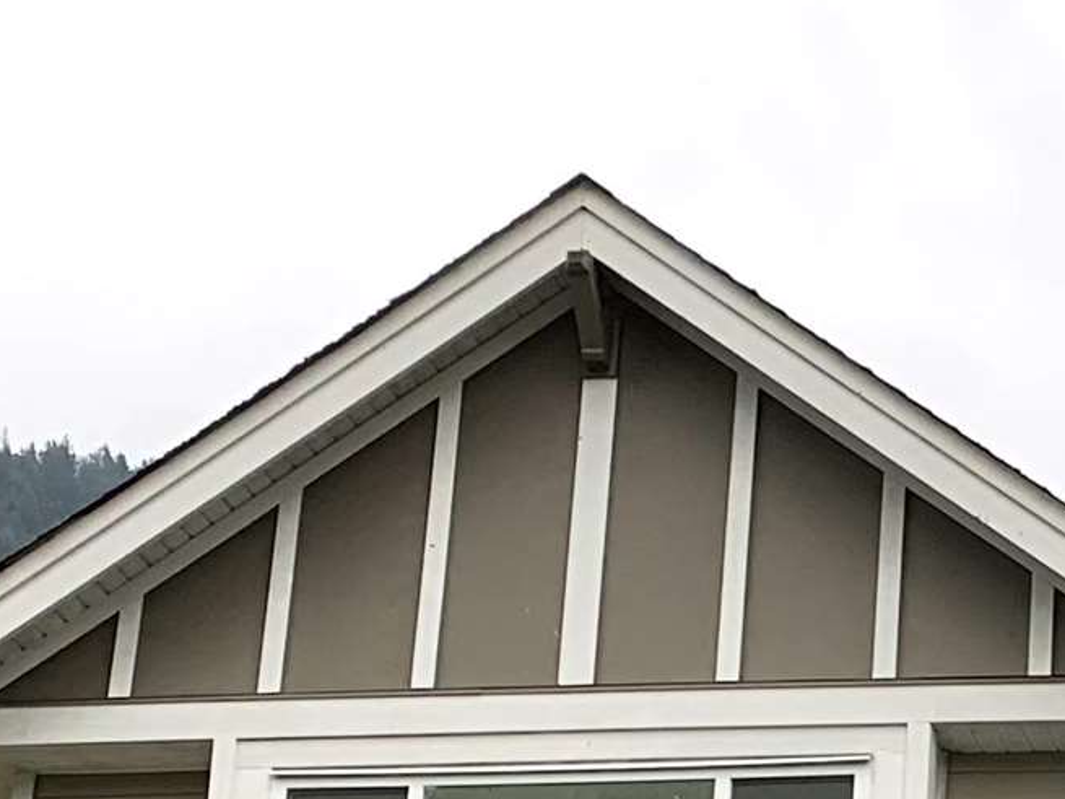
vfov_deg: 11.2
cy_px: 1491
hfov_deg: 14.9
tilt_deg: +14.9
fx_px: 3753
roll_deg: -0.8
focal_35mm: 122
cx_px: 1647
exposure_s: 1/122
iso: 40
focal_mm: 4.25
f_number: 1.8
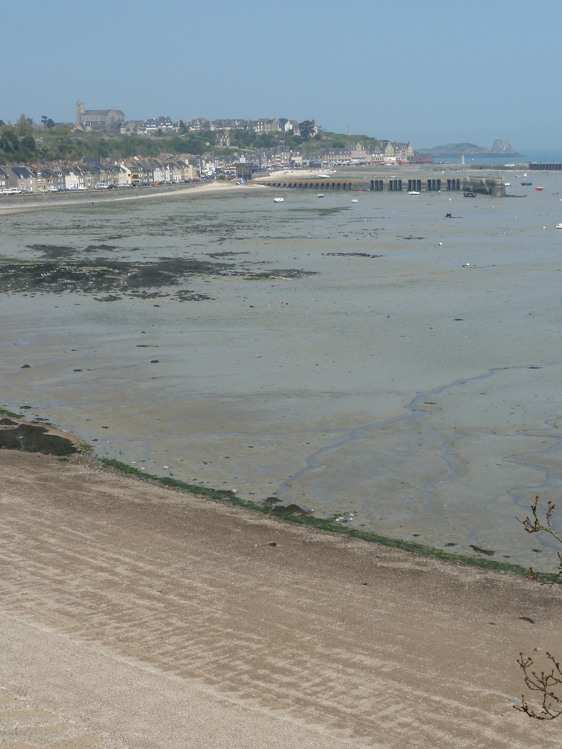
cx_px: 281
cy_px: 374
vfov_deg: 34.9
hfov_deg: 26.6
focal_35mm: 55
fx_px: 1191
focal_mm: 9.1
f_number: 5
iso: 80
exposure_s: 1/500
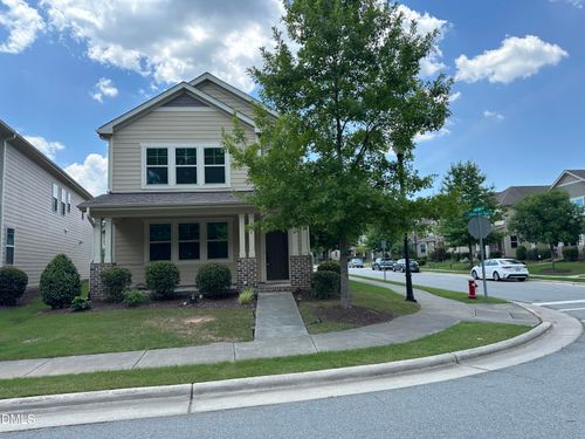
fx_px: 406
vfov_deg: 56.8
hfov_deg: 71.6
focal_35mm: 24
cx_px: 292
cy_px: 220
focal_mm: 6.86
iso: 80
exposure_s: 1/2155
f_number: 1.78
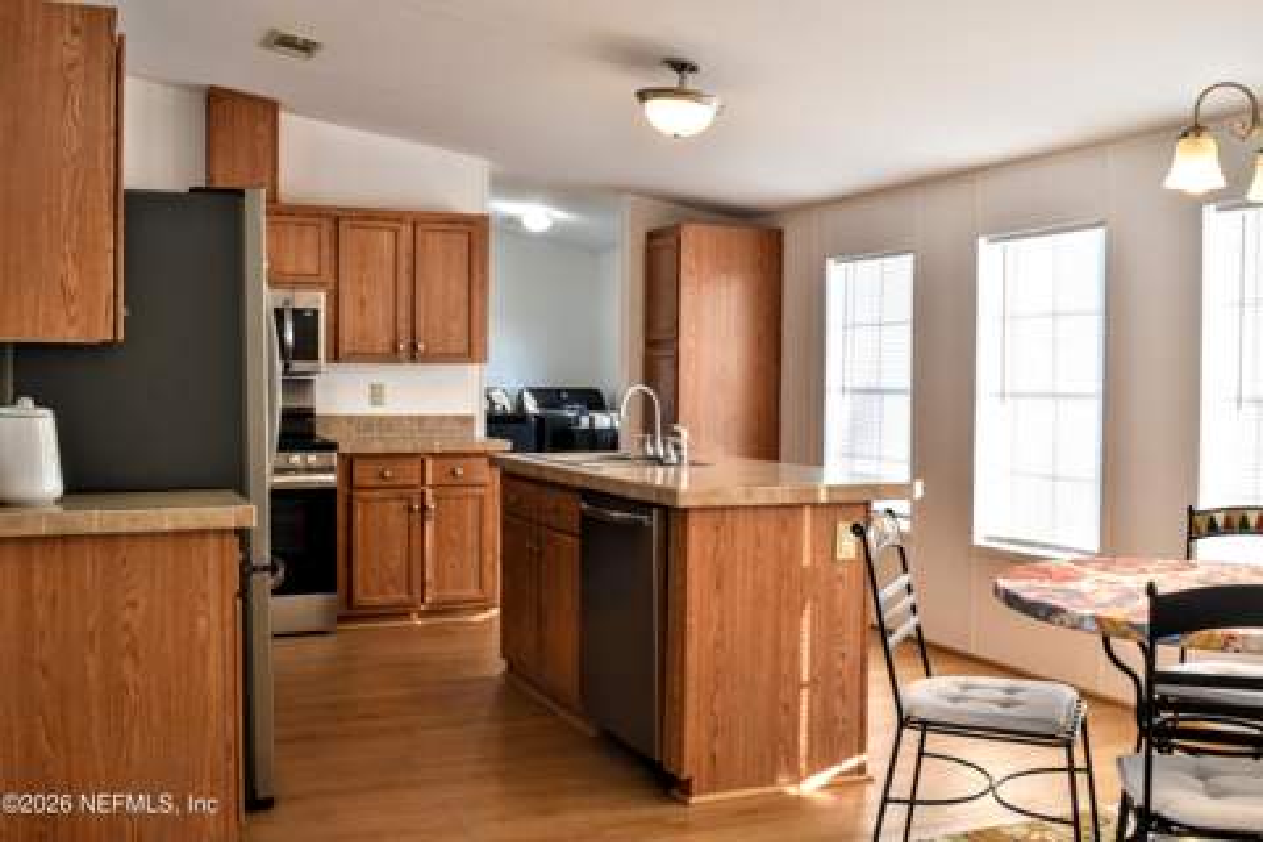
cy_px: 421
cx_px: 632
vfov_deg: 36.9
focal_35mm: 36
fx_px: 1263
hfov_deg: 53.1
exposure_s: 1/40
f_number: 6.3
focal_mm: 24
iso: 140
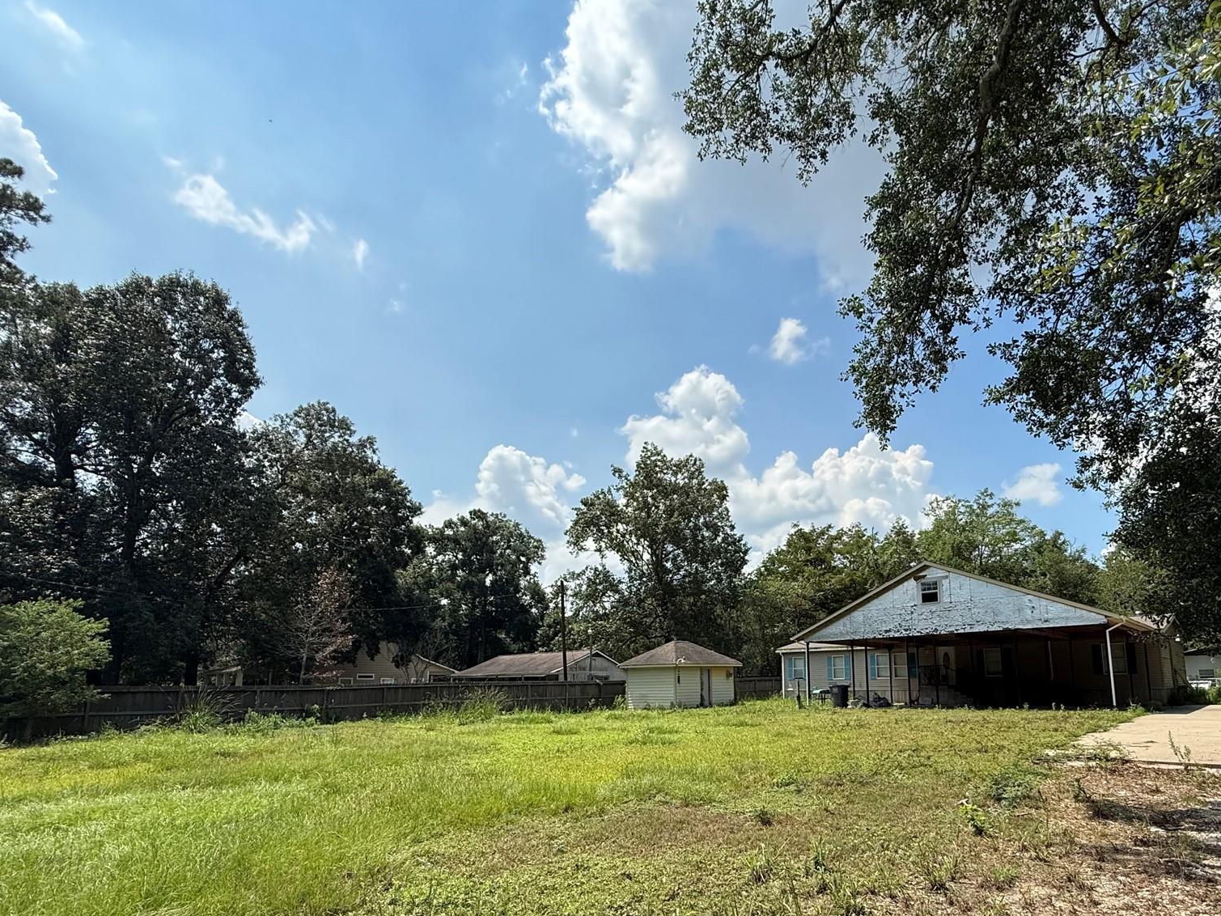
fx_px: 670
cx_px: 714
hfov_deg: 83.9
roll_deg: +0.2
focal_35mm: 19
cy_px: 589
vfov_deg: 67.3
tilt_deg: +9.2
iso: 64
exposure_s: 1/2092
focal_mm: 2.22
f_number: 2.2
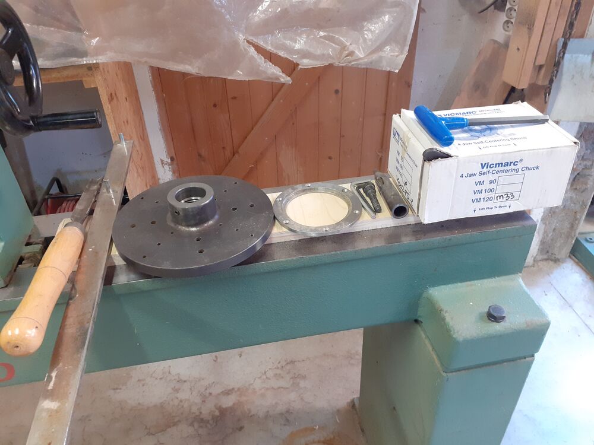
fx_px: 463
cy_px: 222
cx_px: 297
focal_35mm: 27
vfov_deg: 51.4
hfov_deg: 65.3
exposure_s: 1/50
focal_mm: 3.6
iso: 200
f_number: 1.9
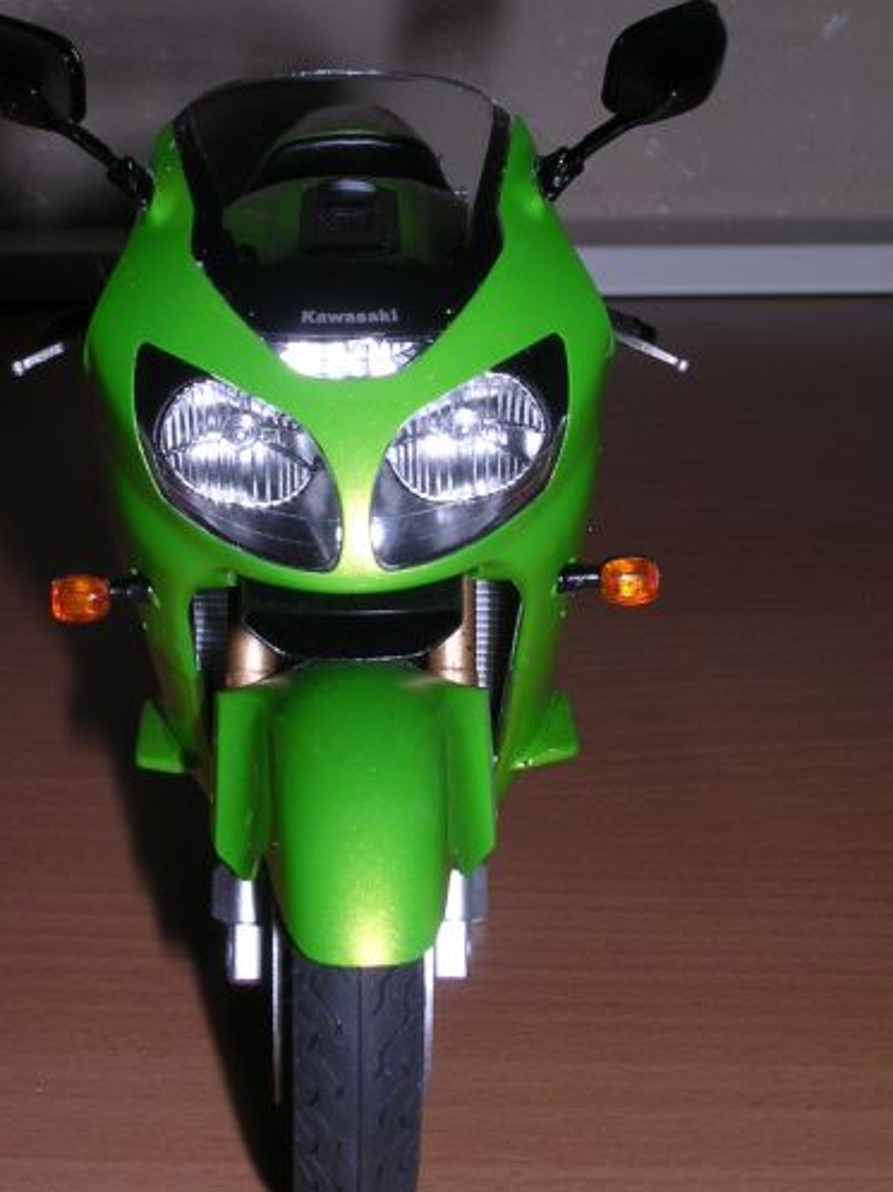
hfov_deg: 23.2
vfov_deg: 30.6
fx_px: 2169
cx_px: 357
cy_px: 440
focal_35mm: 63
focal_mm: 7.5
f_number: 6.2
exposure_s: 1/60.1
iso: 100
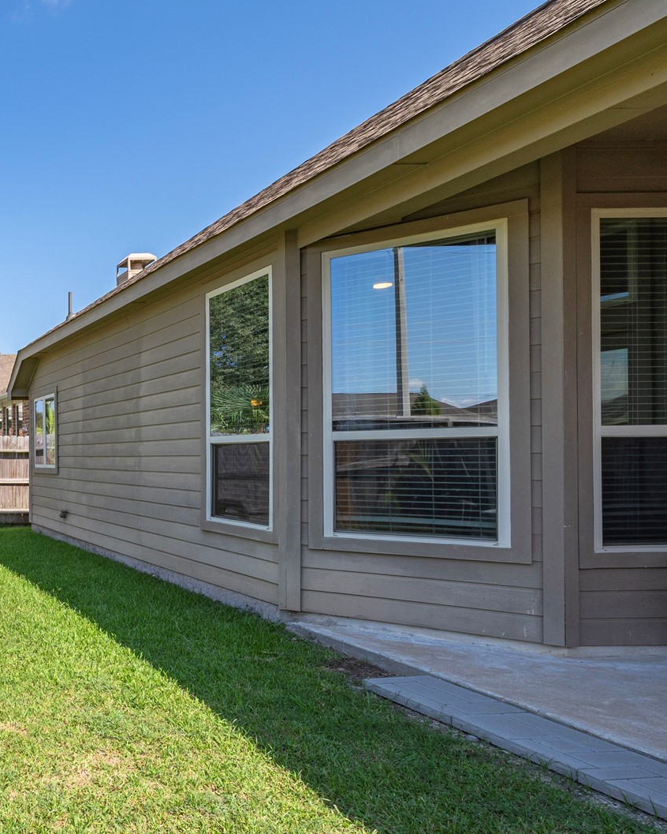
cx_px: -172
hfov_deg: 37.1
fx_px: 666
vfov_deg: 63.9
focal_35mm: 27
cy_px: 466
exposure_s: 1/80
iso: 125
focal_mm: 14
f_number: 14
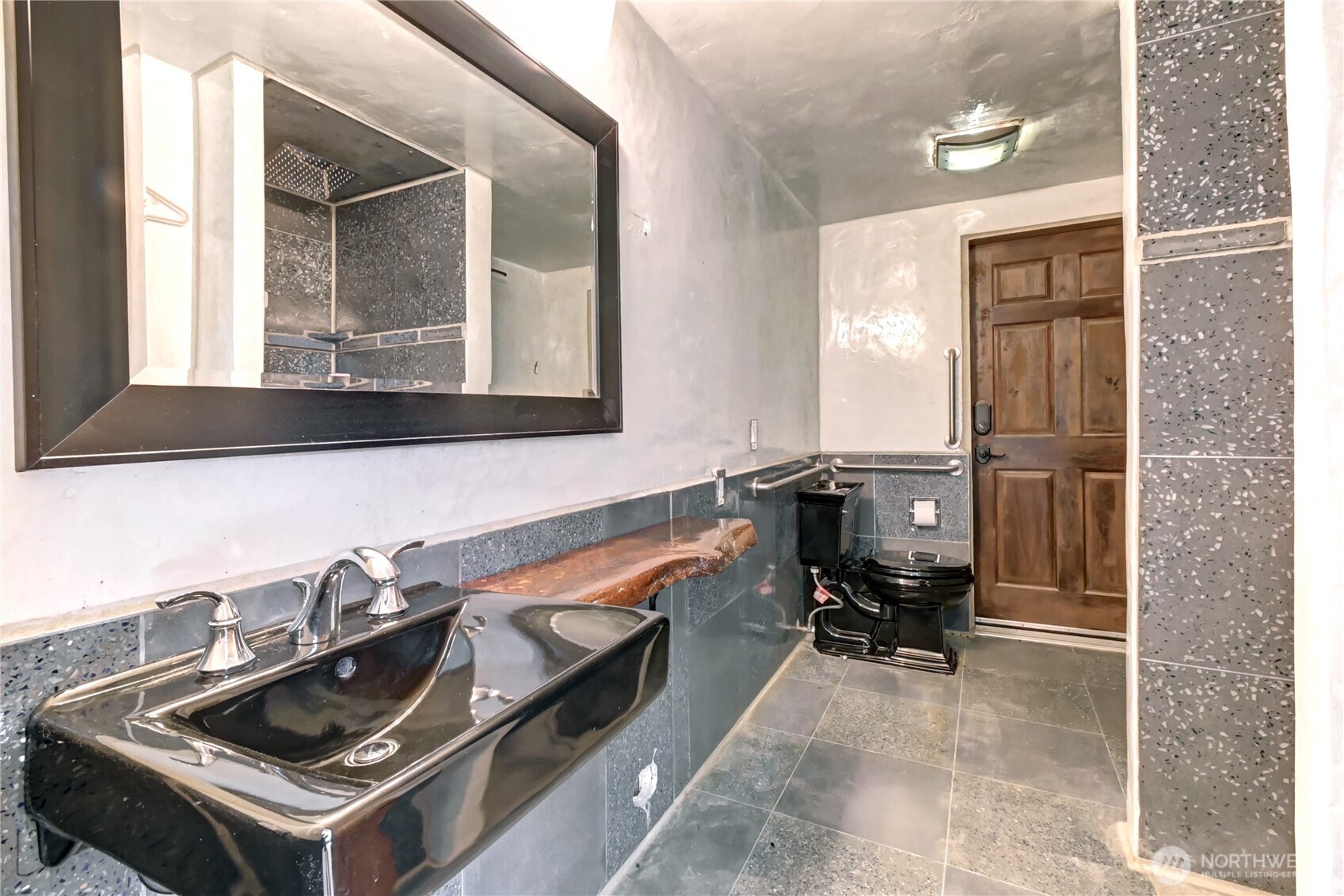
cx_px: 672
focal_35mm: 15
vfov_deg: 77.3
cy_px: 448
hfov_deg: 100.4
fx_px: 560
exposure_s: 1/1.67
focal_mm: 10
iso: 5000
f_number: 11
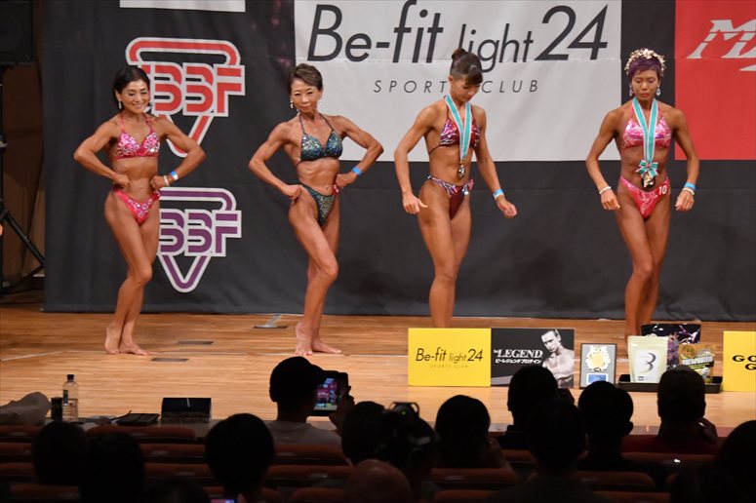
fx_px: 4240
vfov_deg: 6.8
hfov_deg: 10.2
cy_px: 252
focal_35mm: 202
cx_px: 378
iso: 7200
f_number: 5.6
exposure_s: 1/400
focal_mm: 135
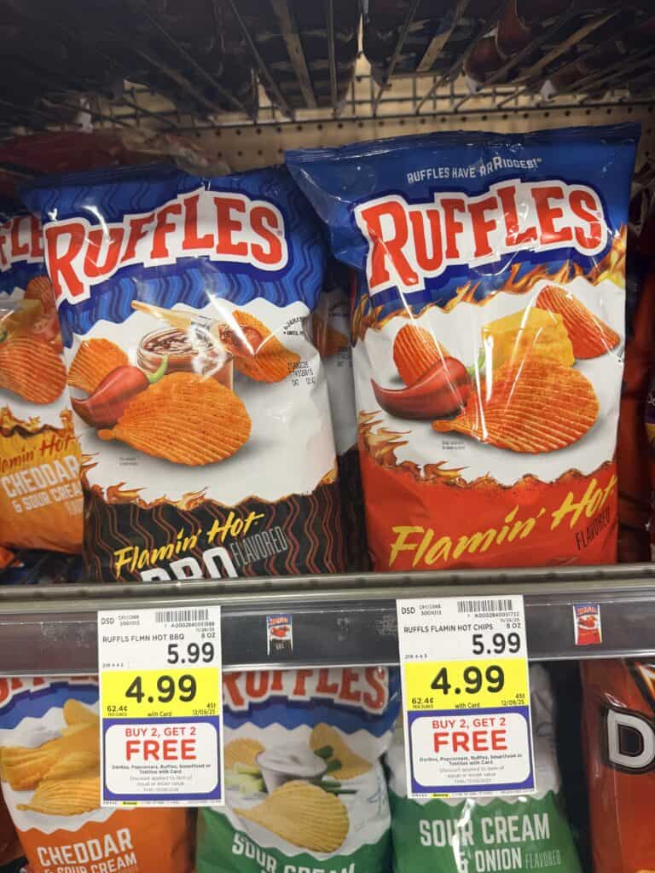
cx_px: 328
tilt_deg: -19.8
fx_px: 606
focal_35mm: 24
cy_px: 436
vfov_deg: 71.6
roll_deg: +2.9
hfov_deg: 56.8
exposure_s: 1/60
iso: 160
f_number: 1.78
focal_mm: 6.76
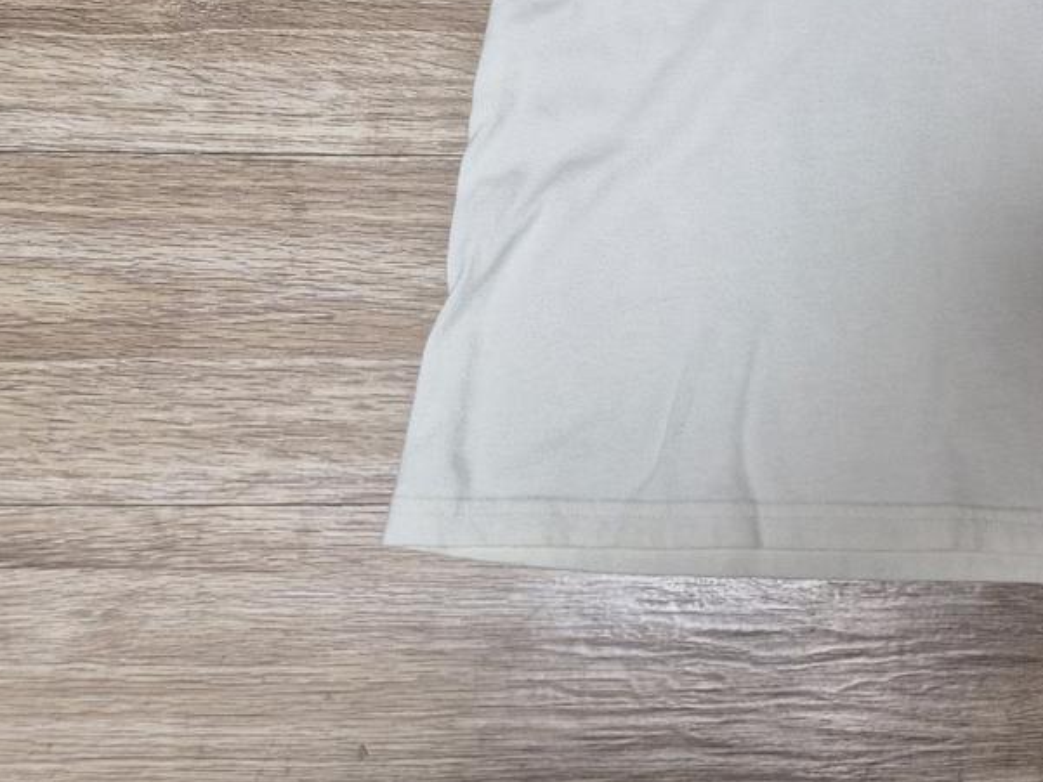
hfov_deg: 35.8
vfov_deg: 27.7
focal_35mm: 49
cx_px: 1000
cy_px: -23
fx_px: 1477
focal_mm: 5.4
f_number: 1.8
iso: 200
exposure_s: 1/120
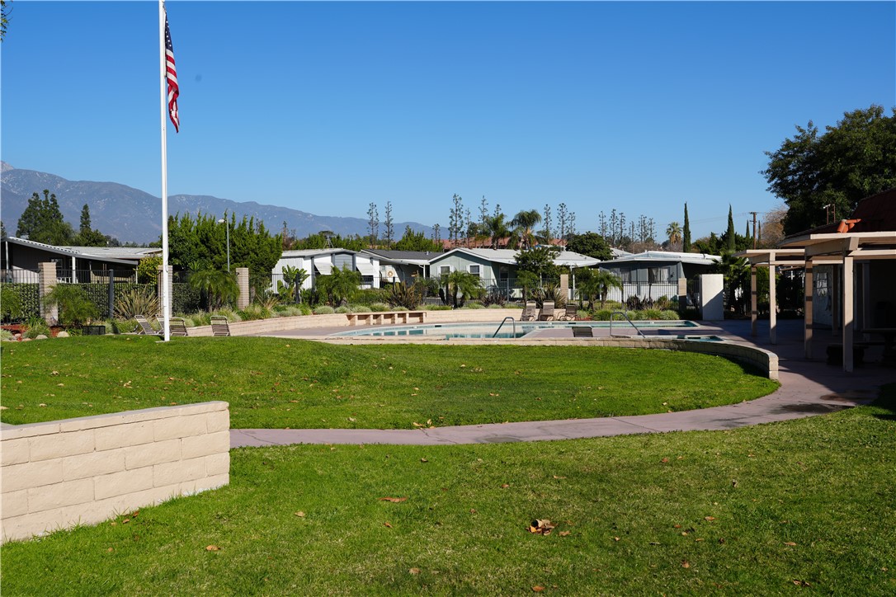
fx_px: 871
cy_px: 298
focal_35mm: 35
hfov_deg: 54.4
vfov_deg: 37.9
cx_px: 448
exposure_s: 1/250
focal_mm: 35
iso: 100
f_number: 10
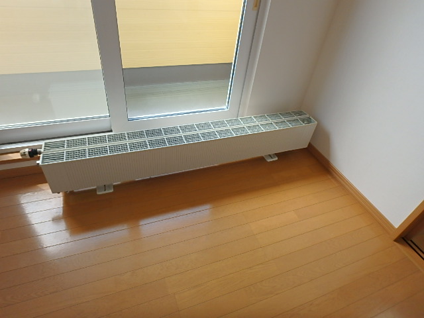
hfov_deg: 79.0
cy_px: 159
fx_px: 257
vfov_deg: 63.4
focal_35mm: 21
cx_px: 212
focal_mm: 3.7
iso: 125
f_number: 3.5
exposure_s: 1/125
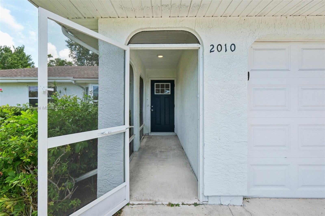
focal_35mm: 15
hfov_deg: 100.4
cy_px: 108
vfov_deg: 77.3
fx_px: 135
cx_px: 162
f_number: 8
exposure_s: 1/1000
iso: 1250
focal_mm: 10
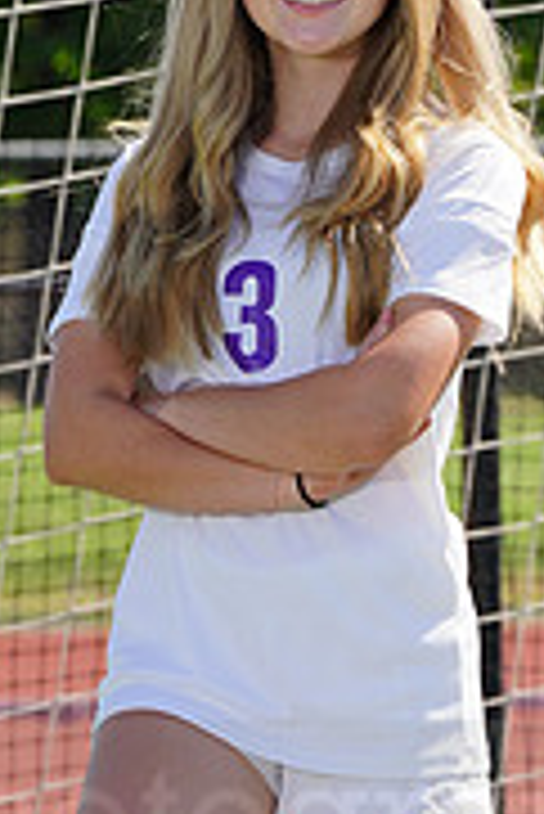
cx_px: 198
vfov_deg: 3.0
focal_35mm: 698
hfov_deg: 2.0
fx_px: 15790
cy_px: 783
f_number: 11
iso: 200
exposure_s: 1/250
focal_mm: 218
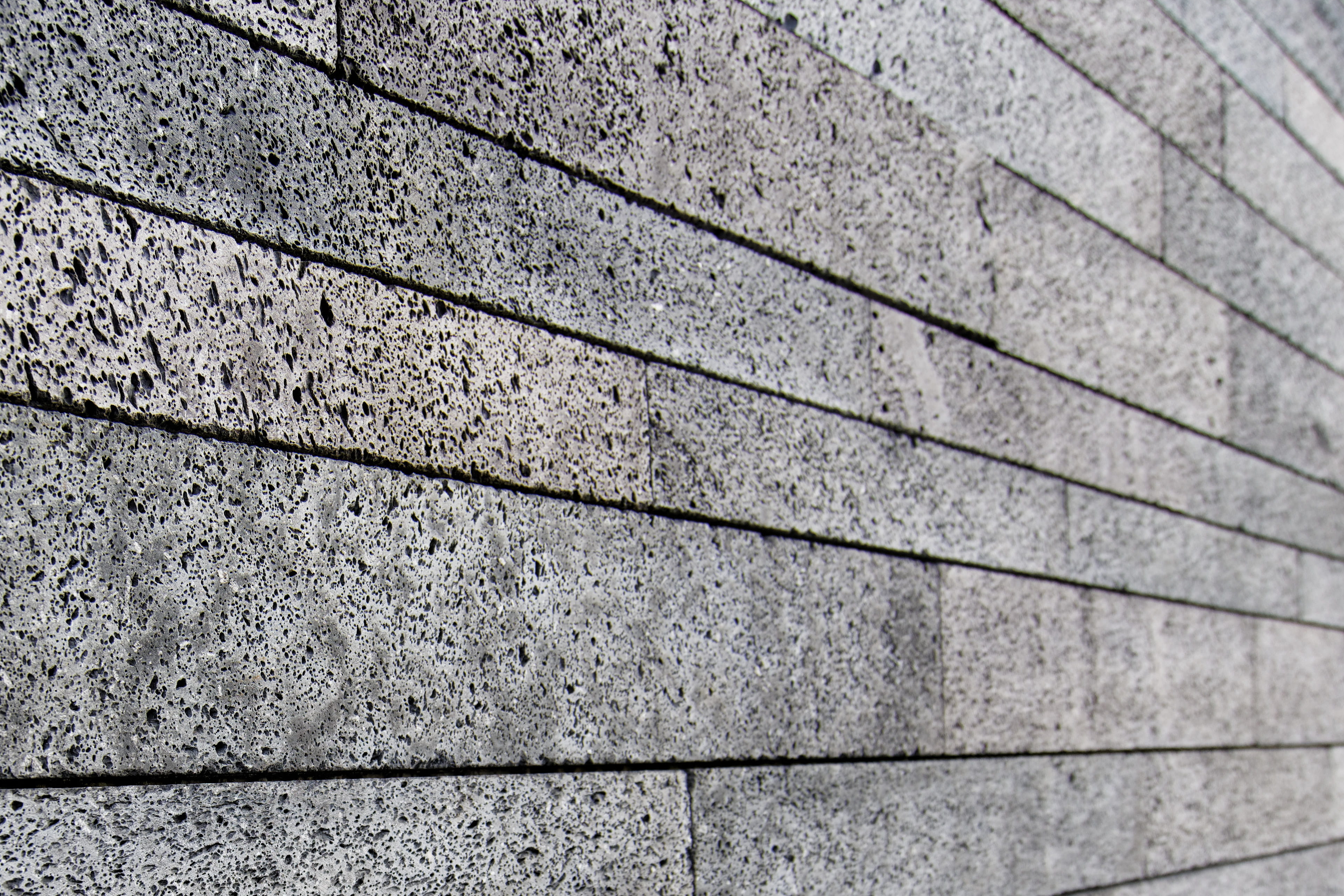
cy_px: 850
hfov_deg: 54.0
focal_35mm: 33
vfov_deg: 36.8
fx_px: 1232
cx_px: 300
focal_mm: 16
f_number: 4
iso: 100
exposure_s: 1/250
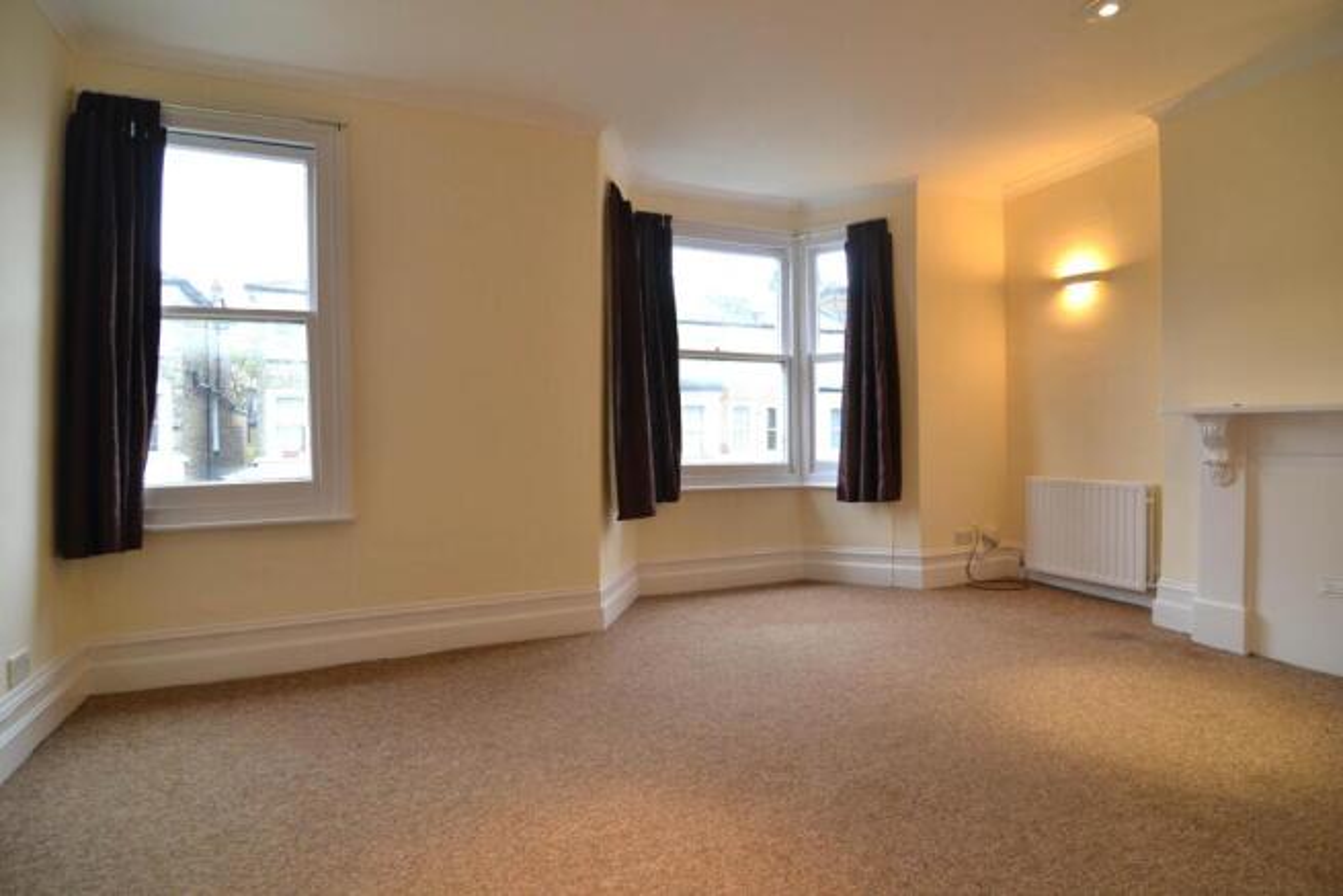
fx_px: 672
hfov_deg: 90.0
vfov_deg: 67.4
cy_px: 448
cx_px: 672
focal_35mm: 18
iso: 800
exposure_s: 1/100
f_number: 5
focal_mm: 12
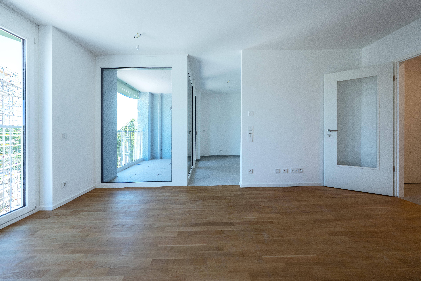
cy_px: 140
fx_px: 140
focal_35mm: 12
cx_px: 210
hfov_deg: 112.6
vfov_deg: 90.0
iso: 250
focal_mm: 12
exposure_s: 1/160
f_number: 4
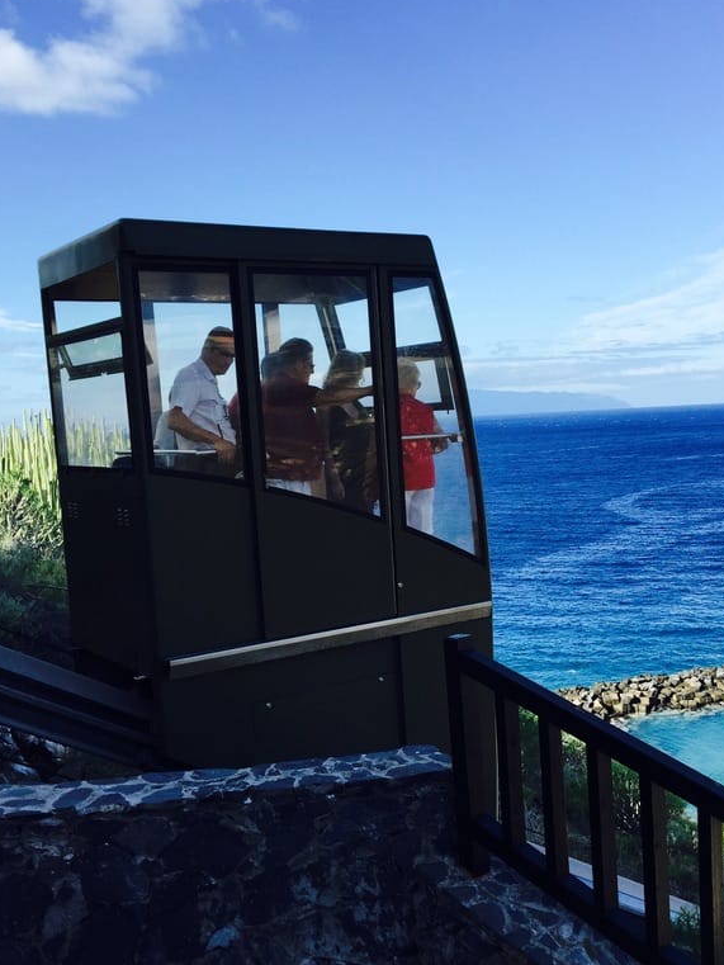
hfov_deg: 36.7
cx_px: 417
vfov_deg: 47.8
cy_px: 540
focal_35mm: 39
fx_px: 1087
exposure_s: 1/1199
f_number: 2.2
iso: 32
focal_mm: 4.15
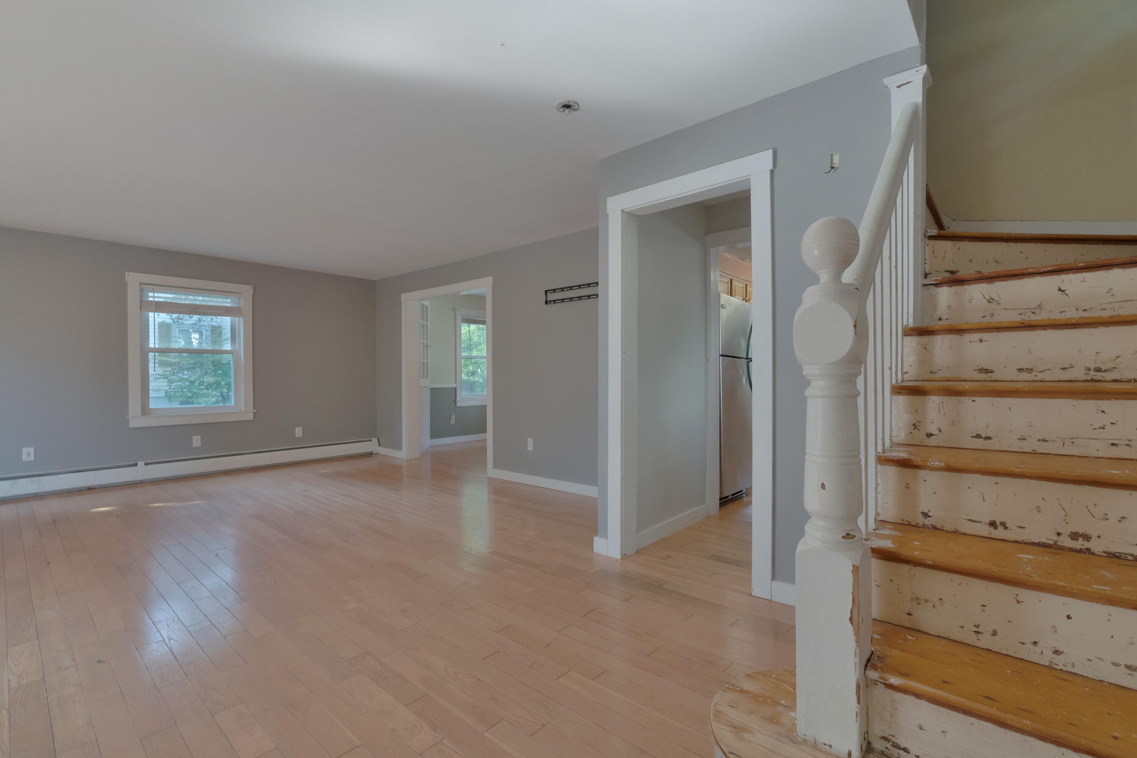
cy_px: 379
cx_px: 568
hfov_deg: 96.7
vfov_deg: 73.8
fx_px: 505
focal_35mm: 16
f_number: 8
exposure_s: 1/750
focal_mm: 16
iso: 3200
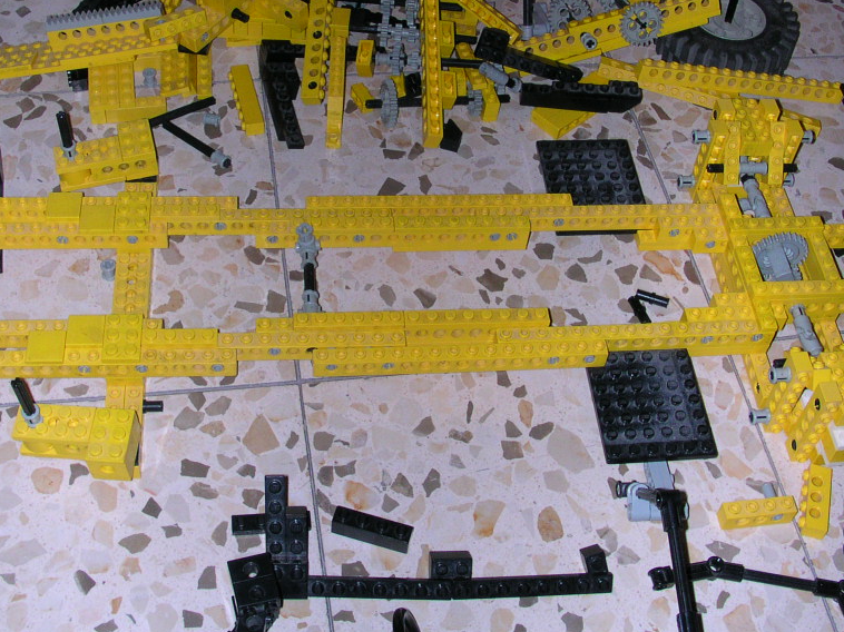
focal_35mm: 50
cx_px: 390
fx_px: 1219
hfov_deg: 38.2
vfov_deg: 29.0
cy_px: 263
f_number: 4.5
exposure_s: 1/60
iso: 100
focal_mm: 5.6
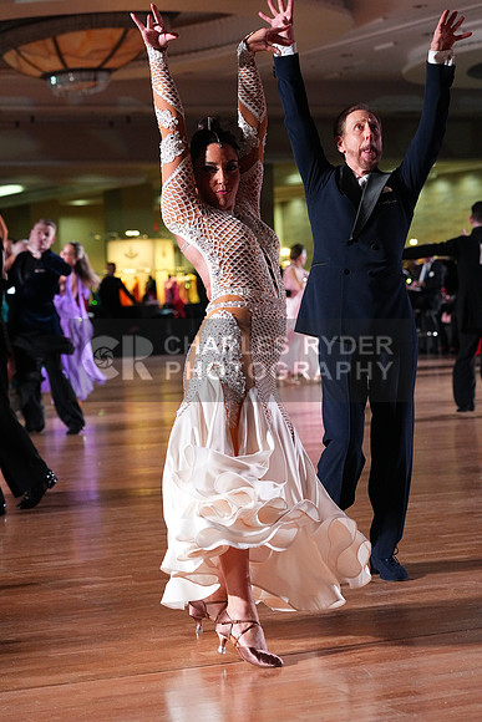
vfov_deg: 22.4
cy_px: 361
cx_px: 241
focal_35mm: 91
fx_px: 1826
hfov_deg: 15.0
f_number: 5
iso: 6400
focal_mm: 91
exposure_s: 1/400
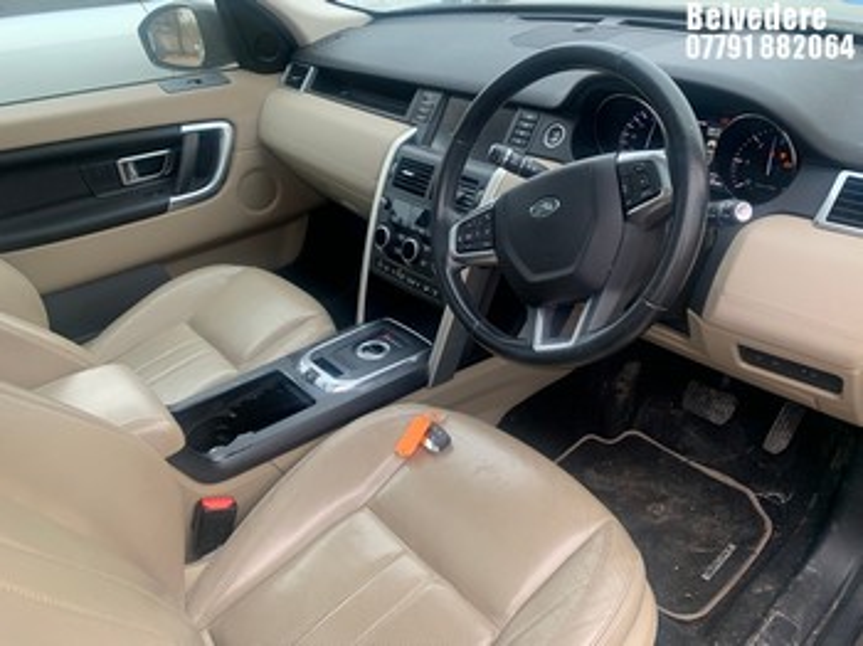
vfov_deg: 53.0
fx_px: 648
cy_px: 323
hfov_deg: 67.3
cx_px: 432
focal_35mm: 26
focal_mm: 4.25
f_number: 1.8
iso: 100
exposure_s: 1/97
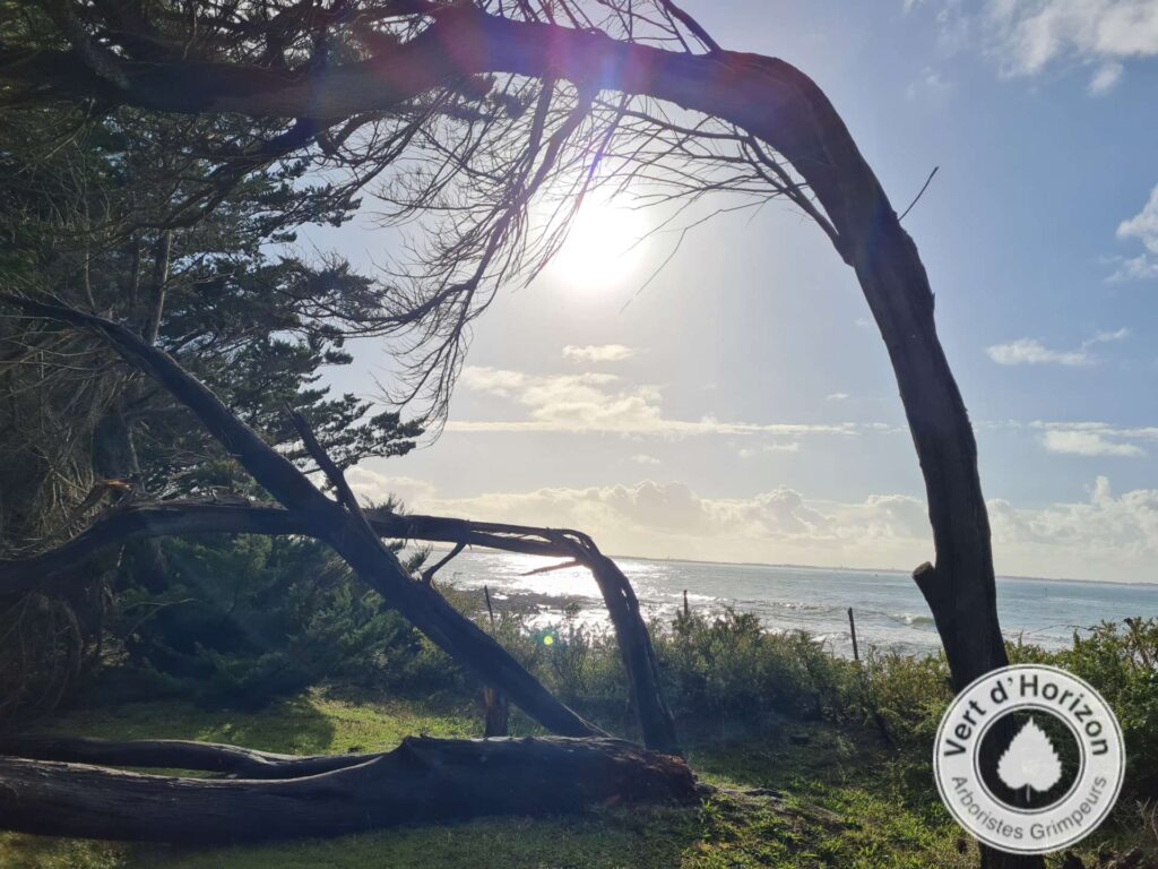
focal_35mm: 26
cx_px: 579
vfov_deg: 53.1
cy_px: 434
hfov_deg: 67.3
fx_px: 870
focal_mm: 5.4
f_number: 1.8
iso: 50
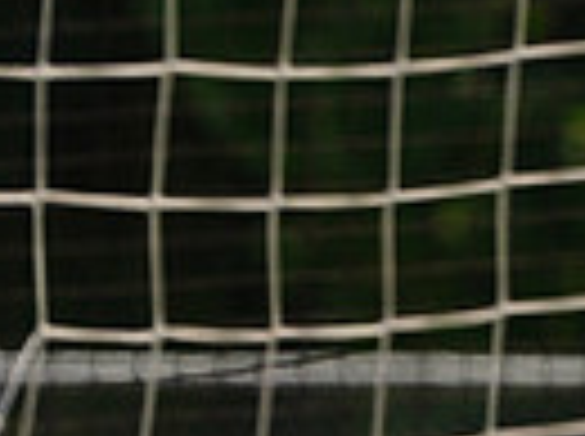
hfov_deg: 1.4
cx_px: 810
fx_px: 24544
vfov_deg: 1.0
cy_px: 625
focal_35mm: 1455
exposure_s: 1/250
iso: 200
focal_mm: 339
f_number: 13
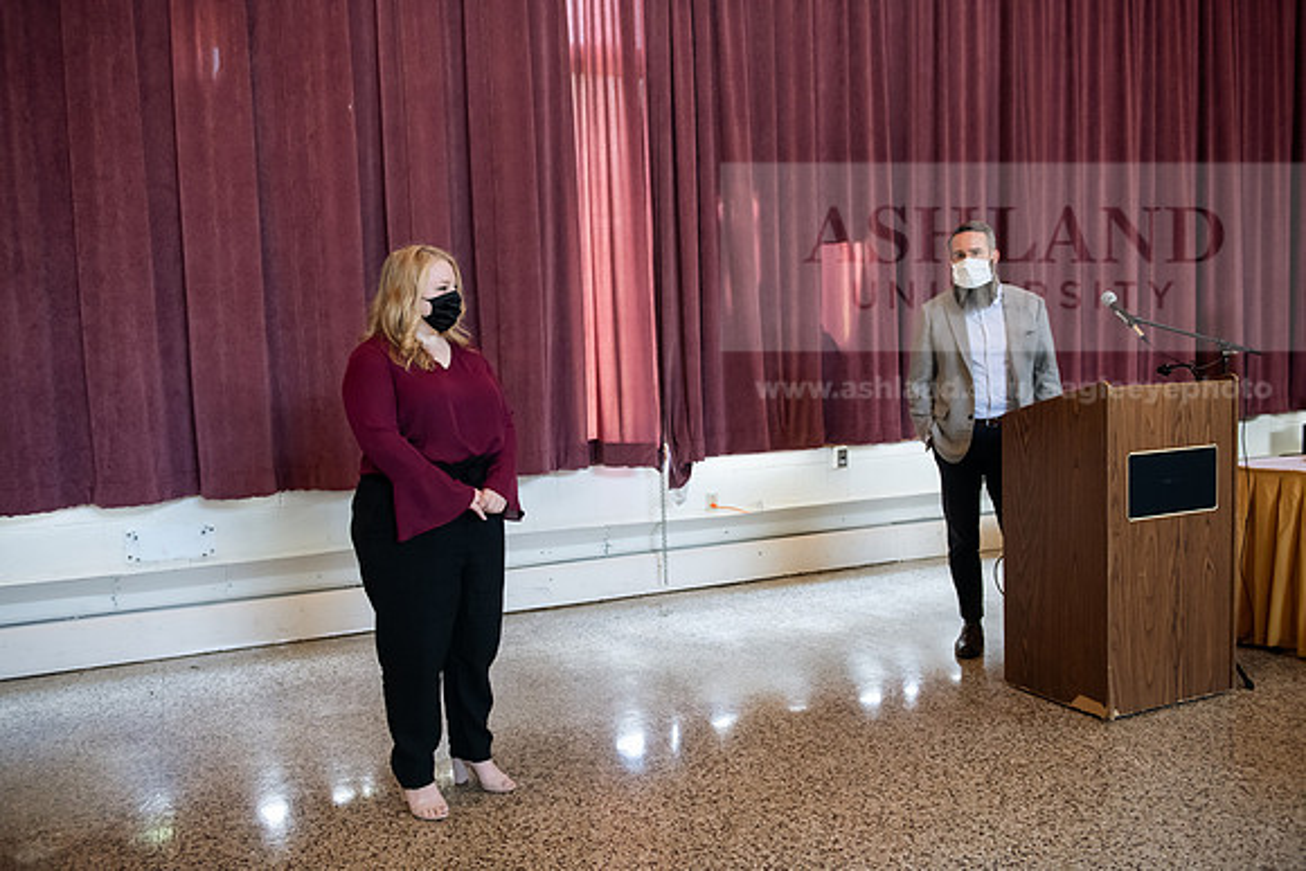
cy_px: 436
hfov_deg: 60.3
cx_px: 653
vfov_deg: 42.3
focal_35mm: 31
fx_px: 1125
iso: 2500
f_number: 3.5
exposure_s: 1/200
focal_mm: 31
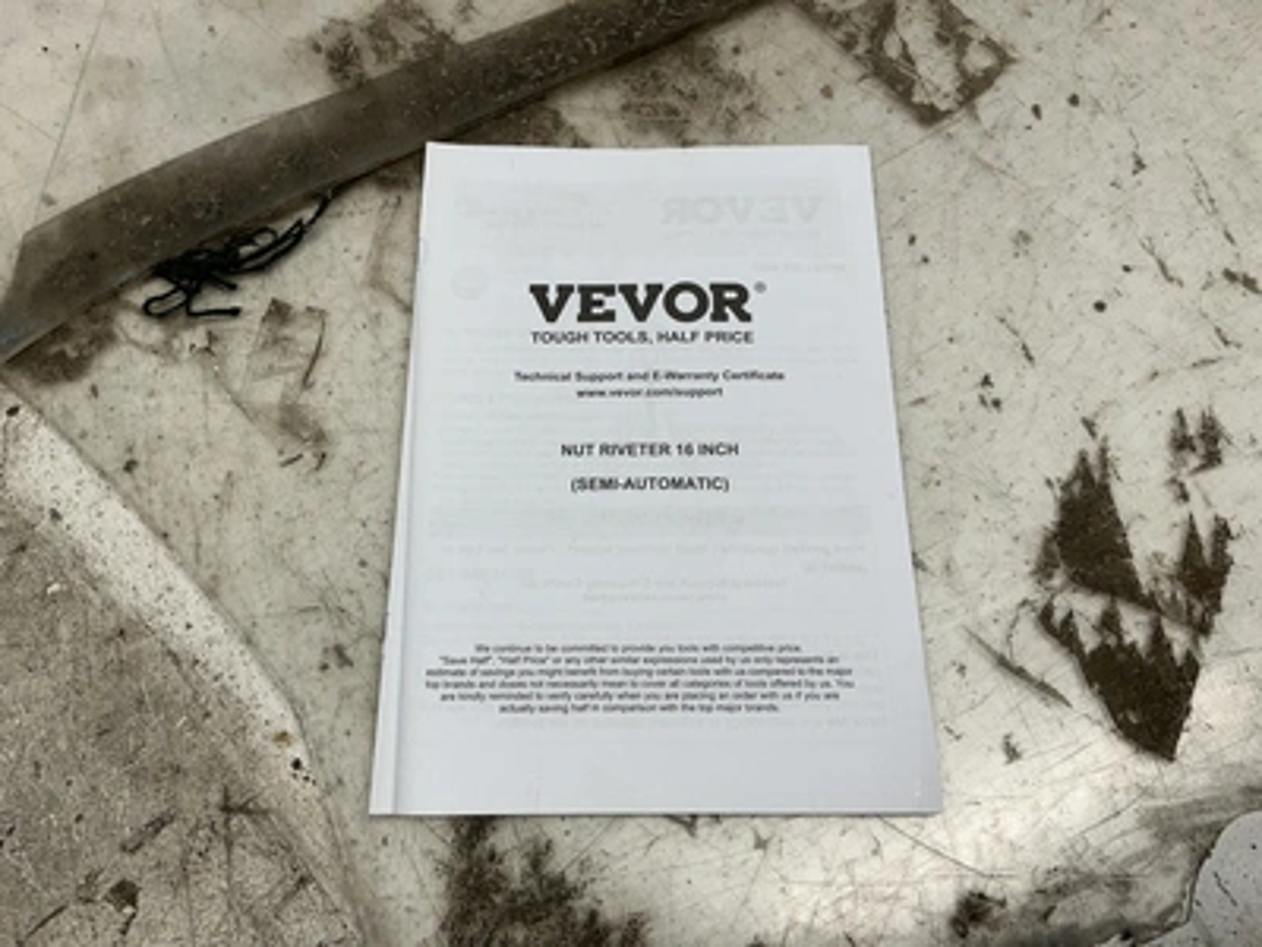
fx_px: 1021
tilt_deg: -68.1
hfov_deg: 63.4
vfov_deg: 49.7
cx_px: 631
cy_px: 474
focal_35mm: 28
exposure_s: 1/120
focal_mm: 3
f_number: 1.8
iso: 20
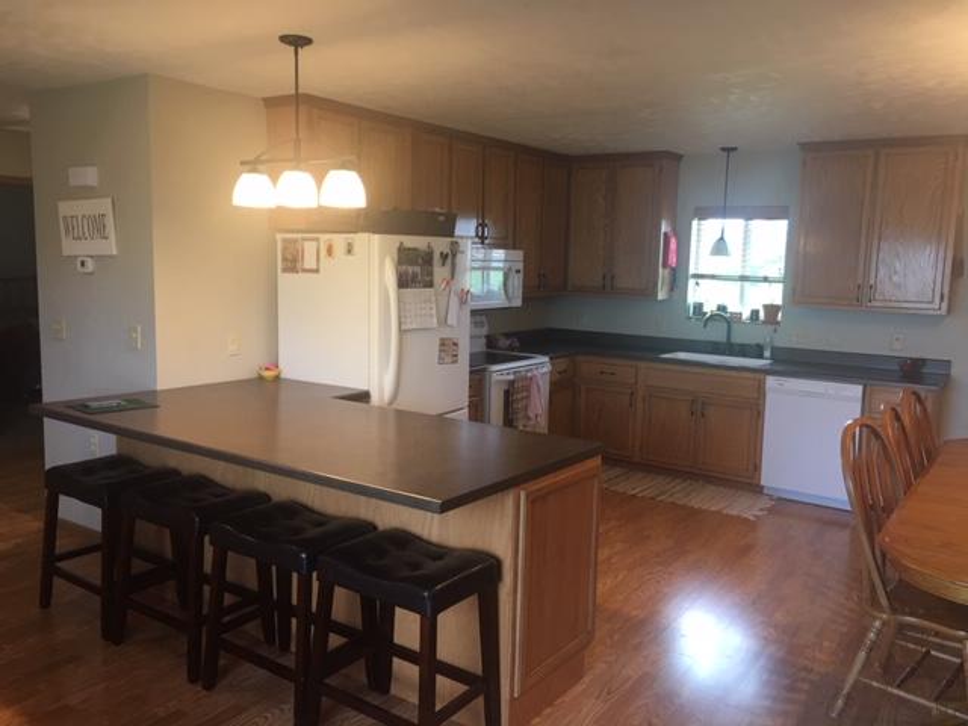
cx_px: 484
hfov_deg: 61.7
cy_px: 363
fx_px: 811
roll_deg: -0.9
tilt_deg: -6.2
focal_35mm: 29
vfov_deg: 48.2
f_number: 2.2
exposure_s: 1/15
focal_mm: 4.15
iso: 32
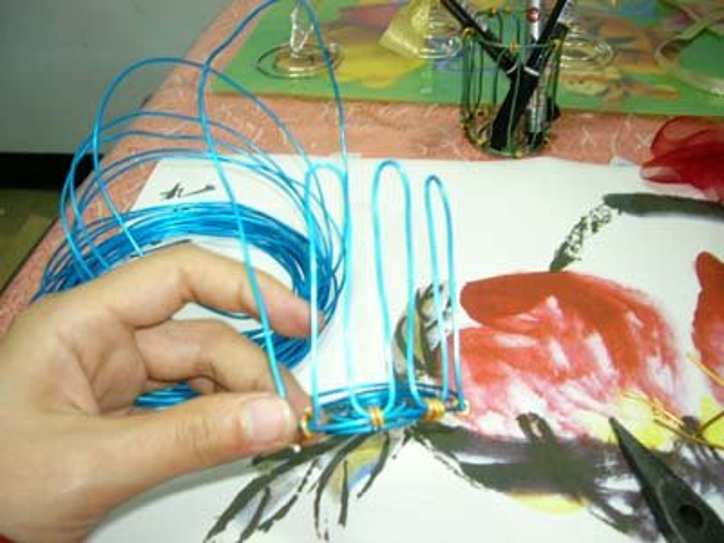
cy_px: 272
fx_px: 732
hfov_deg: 52.6
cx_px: 362
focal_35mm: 35
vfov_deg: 40.7
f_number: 2.8
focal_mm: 5.8
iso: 100
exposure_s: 1/8
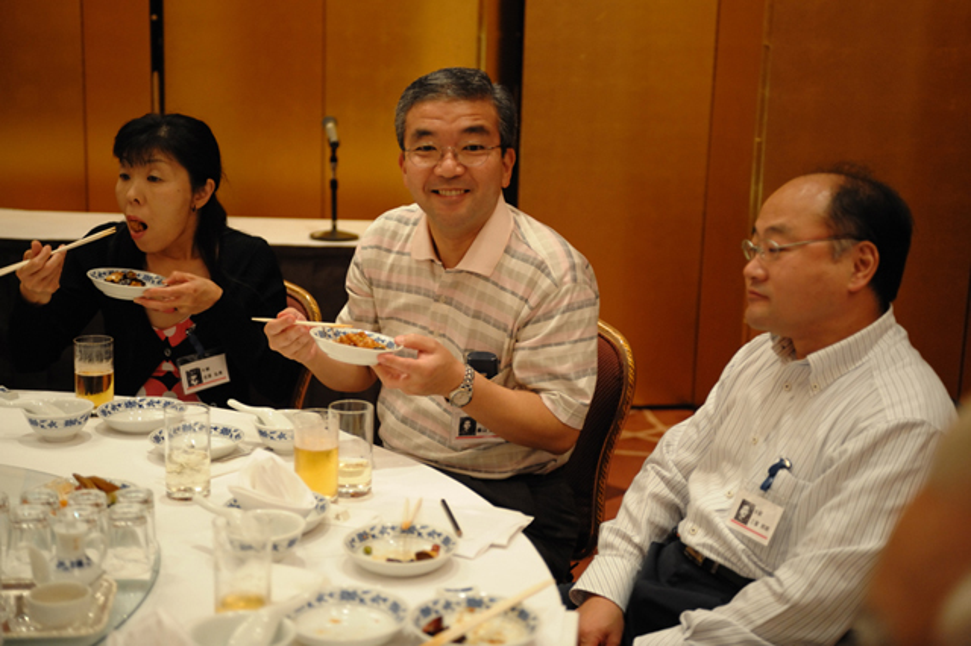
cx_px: 486
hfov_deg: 38.2
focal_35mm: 52
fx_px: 1402
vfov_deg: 26.0
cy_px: 323
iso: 2500
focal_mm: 52
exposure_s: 1/125
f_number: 2.8
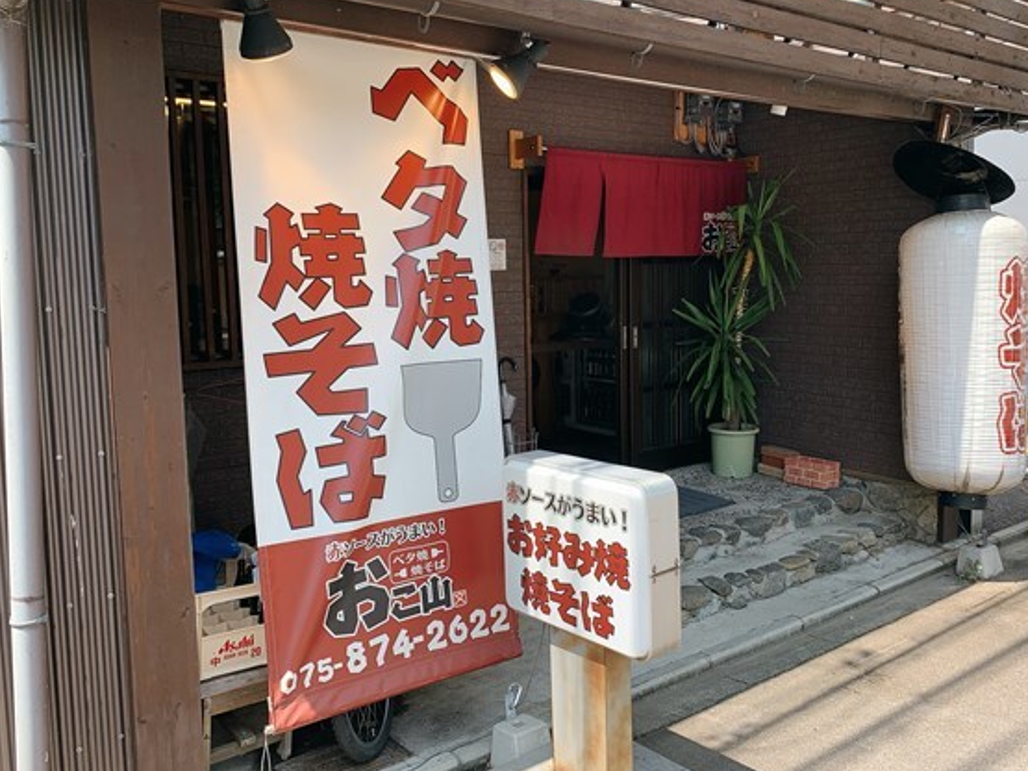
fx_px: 891
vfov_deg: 46.8
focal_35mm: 30
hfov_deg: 59.9
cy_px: 361
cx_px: 539
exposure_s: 1/459
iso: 25
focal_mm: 4.25
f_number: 1.8
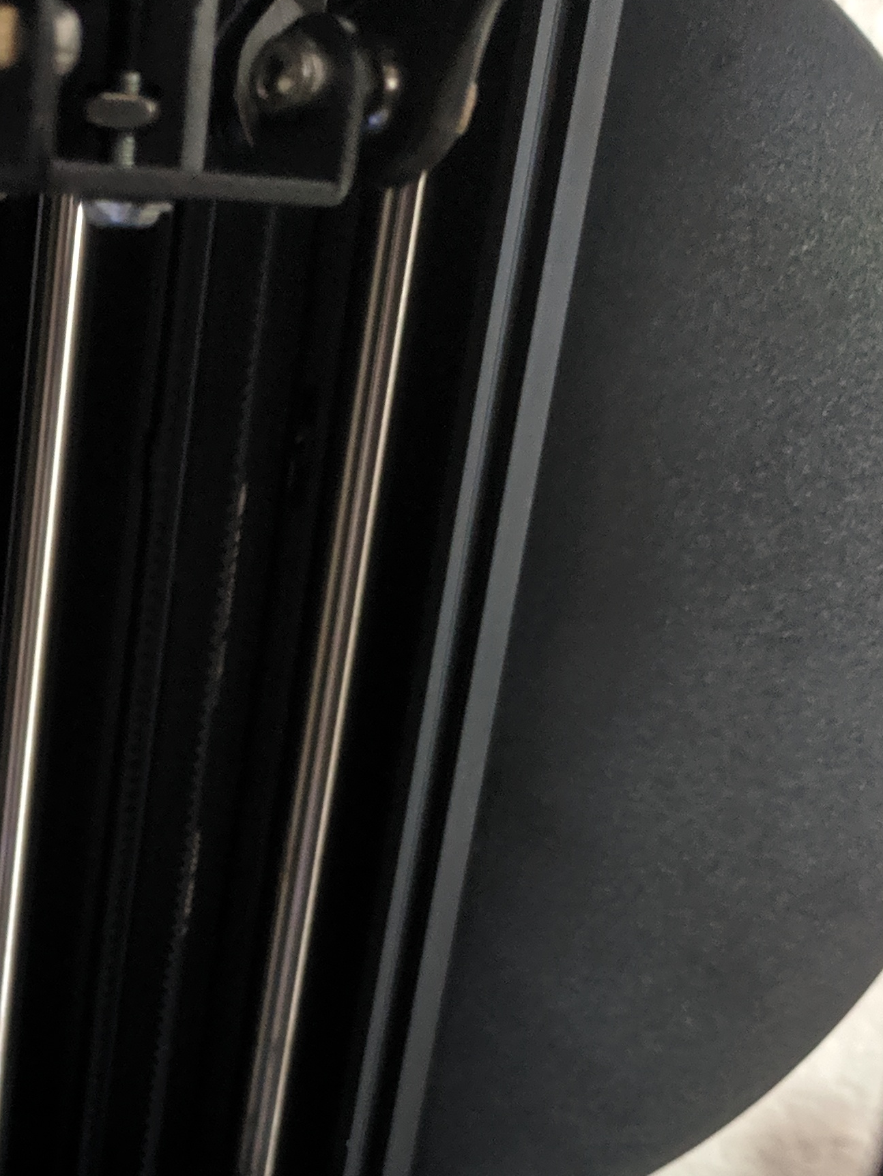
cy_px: 1100
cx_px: -111
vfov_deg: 30.1
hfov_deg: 22.5
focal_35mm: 61
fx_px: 2074
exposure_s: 1/15
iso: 1021
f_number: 2
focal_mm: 4.67
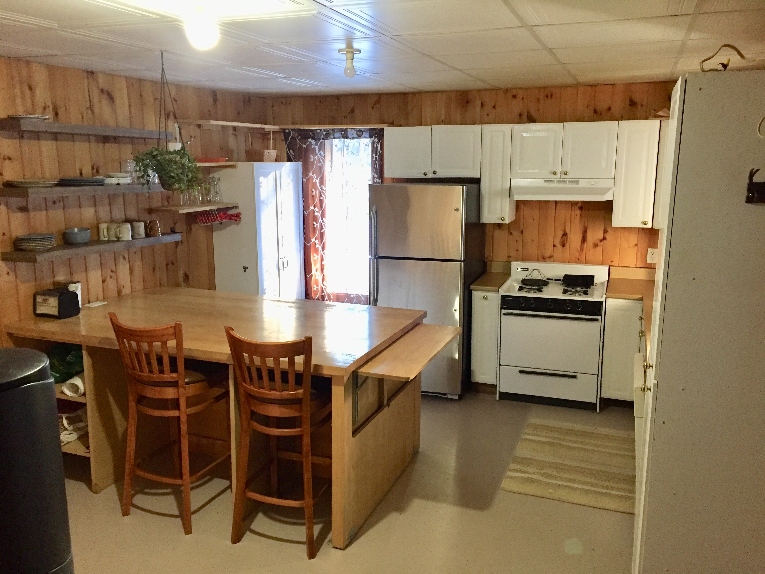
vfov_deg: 48.2
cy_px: 287
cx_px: 382
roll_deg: +0.8
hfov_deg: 61.7
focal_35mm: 29
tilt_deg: -11.3
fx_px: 641
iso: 200
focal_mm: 4.15
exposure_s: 1/30
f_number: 2.2
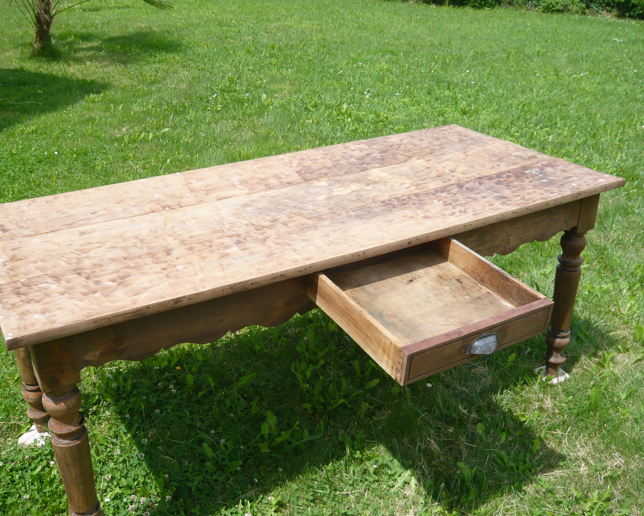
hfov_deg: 50.3
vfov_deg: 41.2
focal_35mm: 36
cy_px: 262
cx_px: 304
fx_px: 686
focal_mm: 5.5
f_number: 9
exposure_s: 1/160
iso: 100
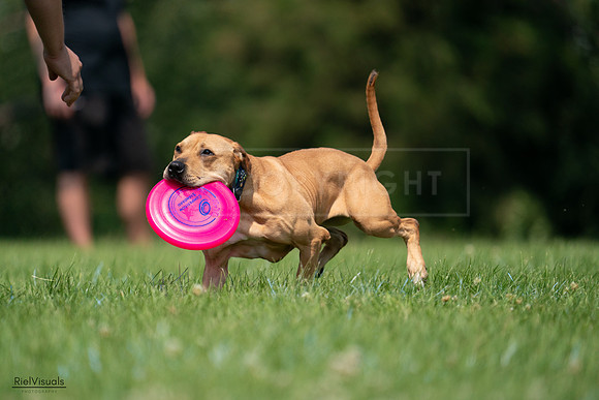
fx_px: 9985
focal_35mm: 600
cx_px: 300
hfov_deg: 3.4
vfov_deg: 2.3
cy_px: 200
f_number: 6.3
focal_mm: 600
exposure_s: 1/4000
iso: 800
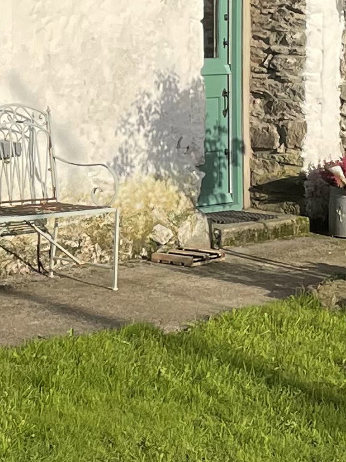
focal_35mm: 144
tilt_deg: -1.6
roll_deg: -0.2
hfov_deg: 10.0
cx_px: -140
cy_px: 79
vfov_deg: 13.6
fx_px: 1919
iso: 32
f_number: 1.6
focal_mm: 4.2
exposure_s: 1/2817
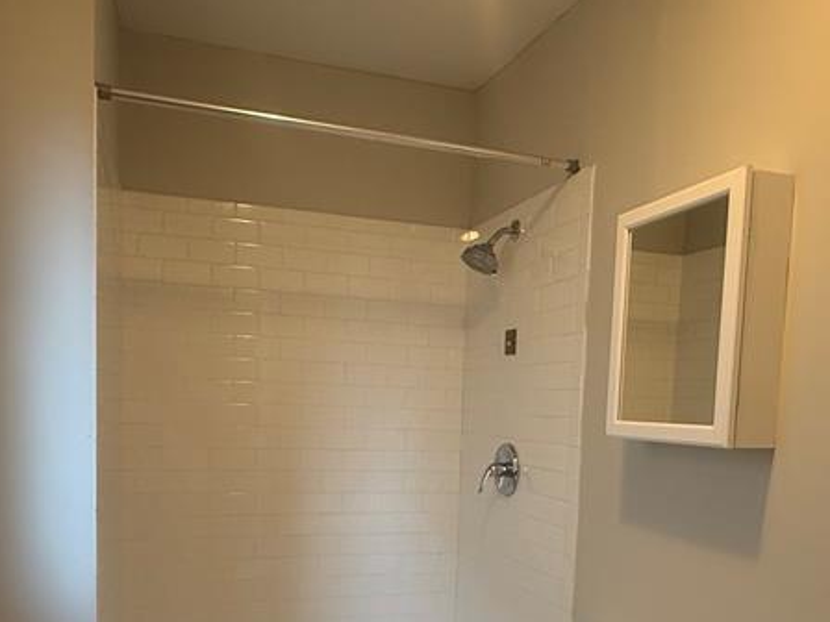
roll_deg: -2.7
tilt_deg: -5.2
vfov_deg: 42.8
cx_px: 430
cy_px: 465
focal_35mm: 32
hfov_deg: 56.8
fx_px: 767
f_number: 2.2
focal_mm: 2.22
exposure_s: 1/60
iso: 200
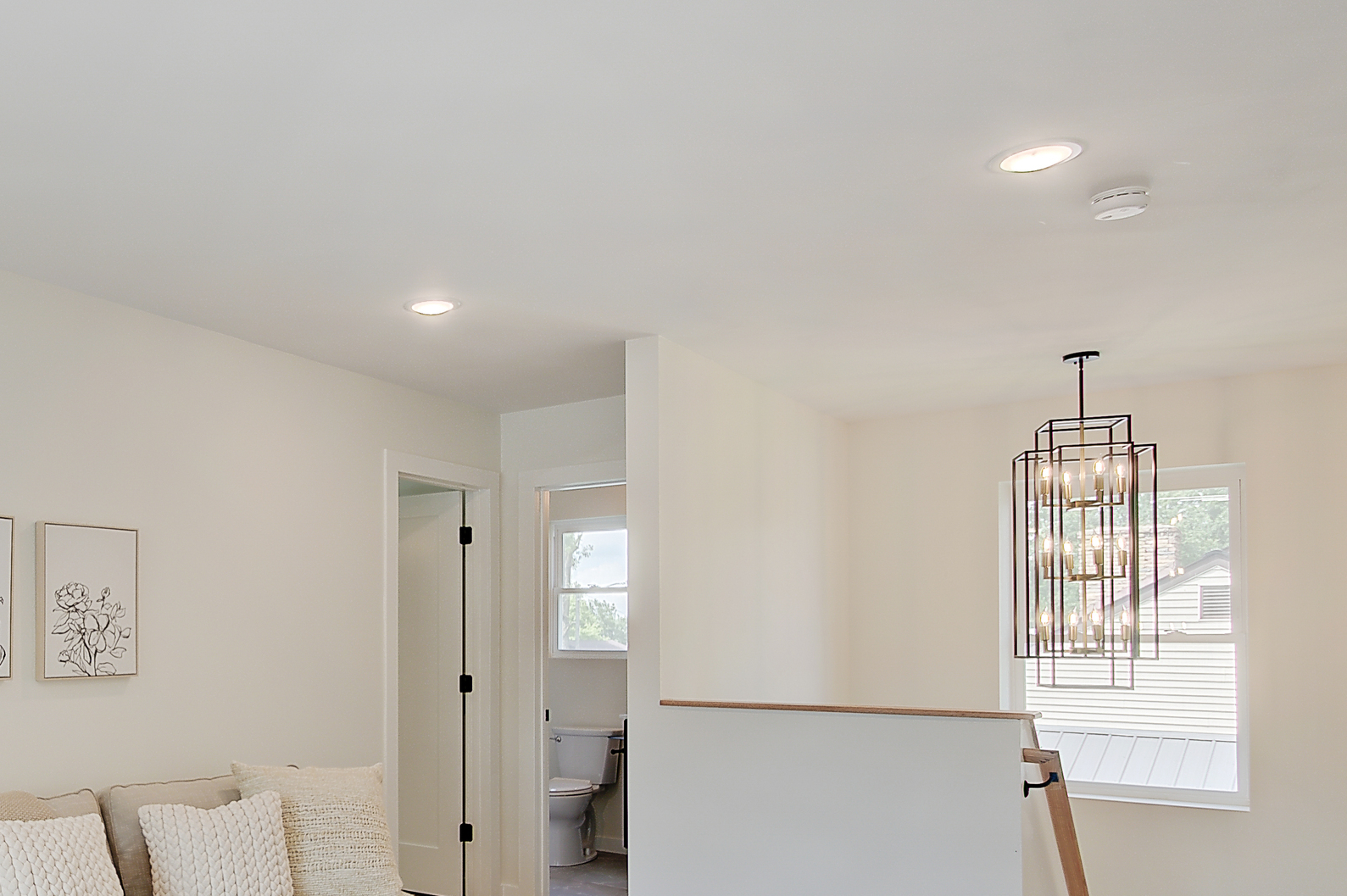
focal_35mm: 29
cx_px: 249
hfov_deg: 58.3
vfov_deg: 43.8
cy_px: 644
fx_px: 1084
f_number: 9
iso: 100
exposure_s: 1/10
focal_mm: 10
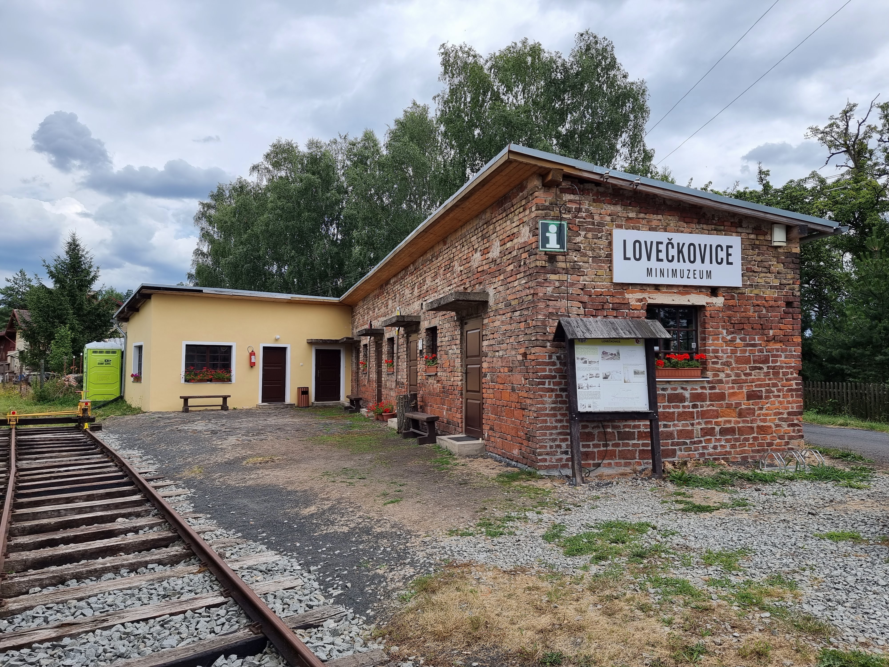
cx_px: 444
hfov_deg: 71.6
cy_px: 334
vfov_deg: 56.8
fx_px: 616
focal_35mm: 24
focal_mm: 6.7
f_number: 1.8
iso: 50
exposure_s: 1/1152
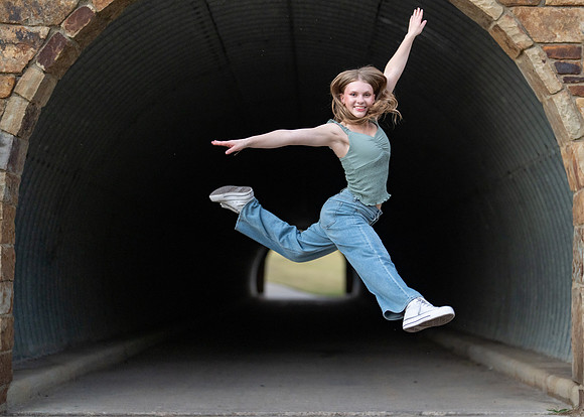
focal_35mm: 65
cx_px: 342
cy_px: 238
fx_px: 1071
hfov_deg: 30.5
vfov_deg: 22.0
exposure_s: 1/1000
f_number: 1.2
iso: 1000
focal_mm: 50
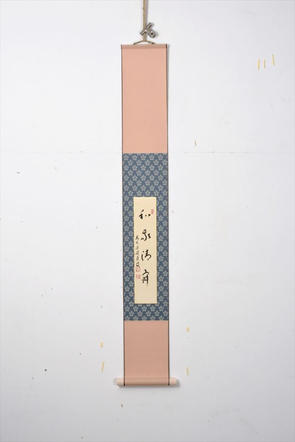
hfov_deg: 17.5
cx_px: 148
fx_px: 959
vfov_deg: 26.0
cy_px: 221
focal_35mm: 78
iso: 200
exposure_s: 1/60
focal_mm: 52
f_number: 32
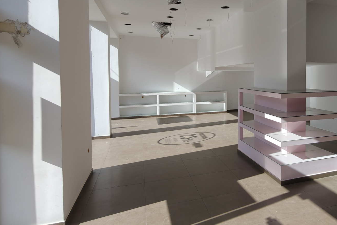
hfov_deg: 74.3
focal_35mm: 23
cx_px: 218
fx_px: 215
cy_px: 82
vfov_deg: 54.4
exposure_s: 1/200
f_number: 2
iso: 64
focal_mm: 2.3
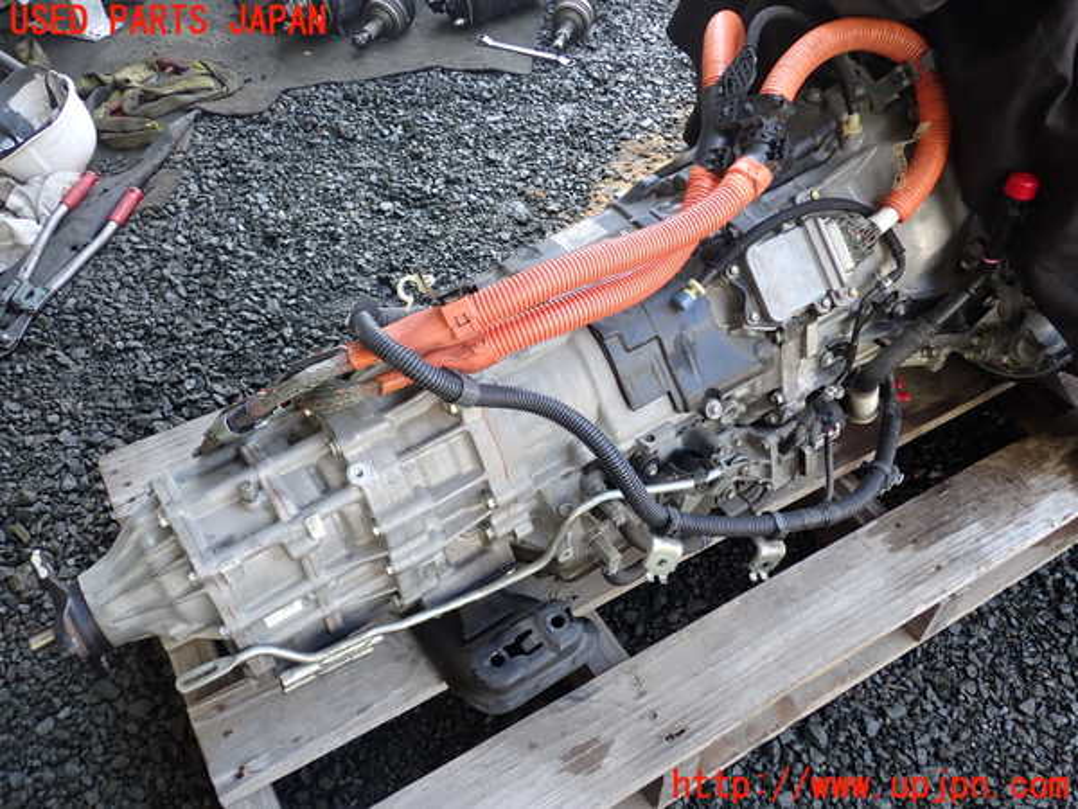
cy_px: 404
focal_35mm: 30
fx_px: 934
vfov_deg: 46.8
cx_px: 539
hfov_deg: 60.0
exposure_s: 1/125
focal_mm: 5.4
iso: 160
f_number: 2.3
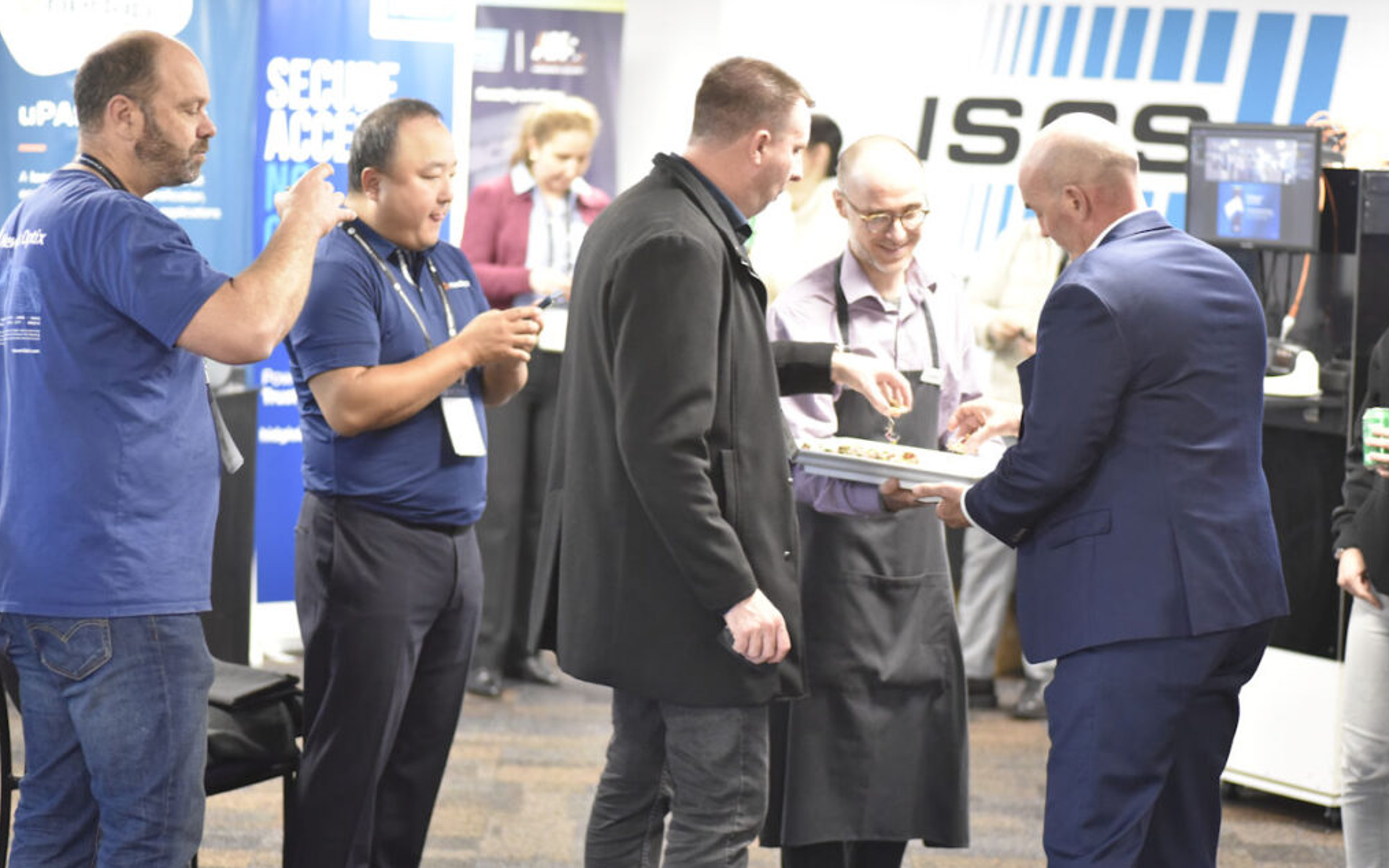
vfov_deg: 12.7
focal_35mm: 103
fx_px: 3899
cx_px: 694
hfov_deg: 20.2
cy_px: 444
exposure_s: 1/100
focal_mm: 100
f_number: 2.8
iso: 6400
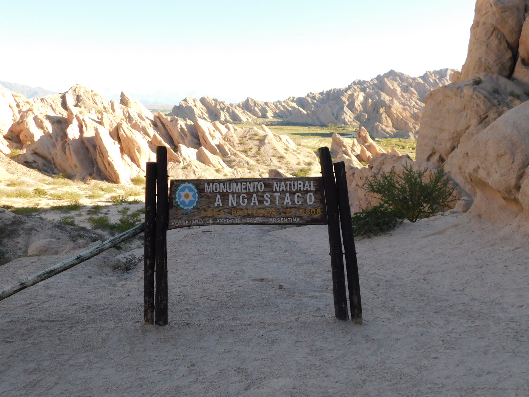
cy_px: 198
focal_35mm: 36
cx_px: 264
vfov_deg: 39.7
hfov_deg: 51.4
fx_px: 550
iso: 125
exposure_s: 1/400
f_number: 3.5
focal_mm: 6.3
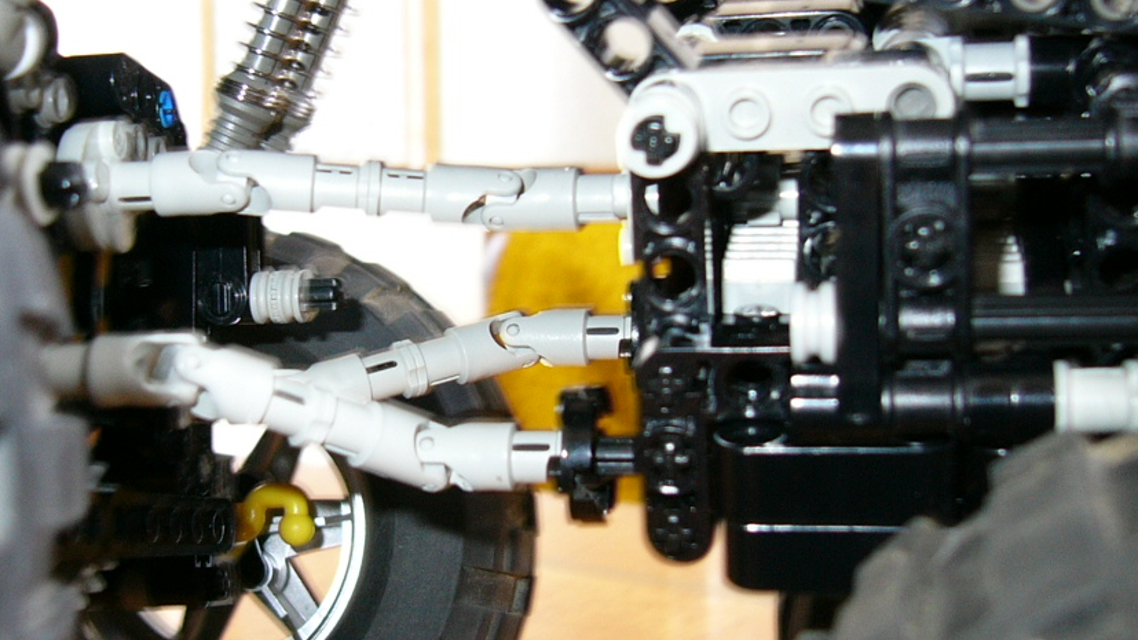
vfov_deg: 20.4
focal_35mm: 59
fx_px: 1780
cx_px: 483
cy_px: 317
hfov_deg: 35.4
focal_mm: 5.8
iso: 100
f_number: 2.8
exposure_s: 1/2.5
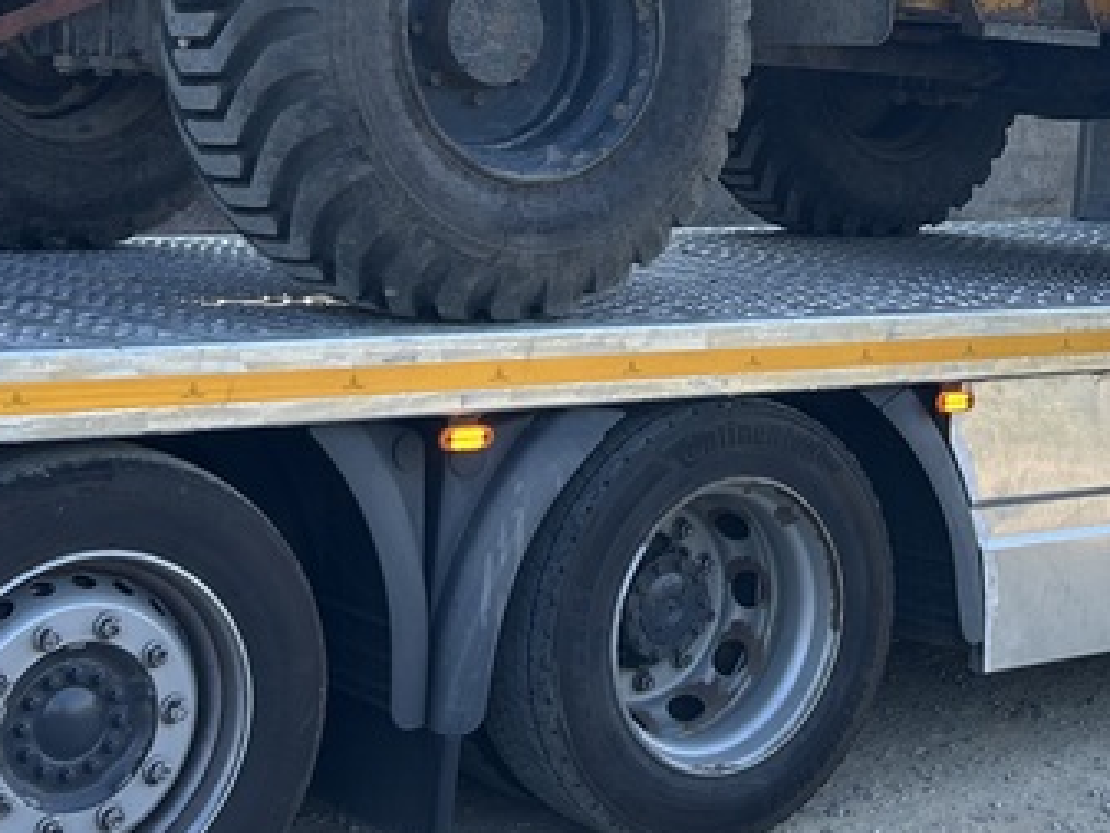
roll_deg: -1.1
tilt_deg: -2.2
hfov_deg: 24.4
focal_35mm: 79
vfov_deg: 18.4
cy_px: 86
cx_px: 846
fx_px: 2534
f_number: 1.5
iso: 50
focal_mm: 5.7
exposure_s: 1/709
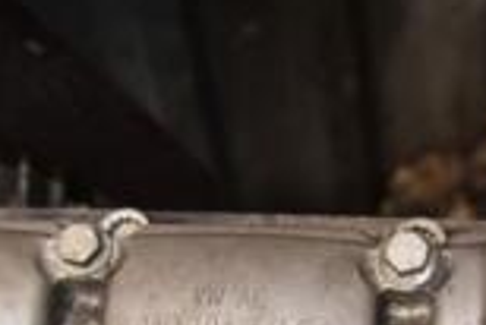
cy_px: 360
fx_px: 1892
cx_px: 262
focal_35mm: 140
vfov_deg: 9.7
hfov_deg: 14.6
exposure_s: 1/60
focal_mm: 24
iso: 800
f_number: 5
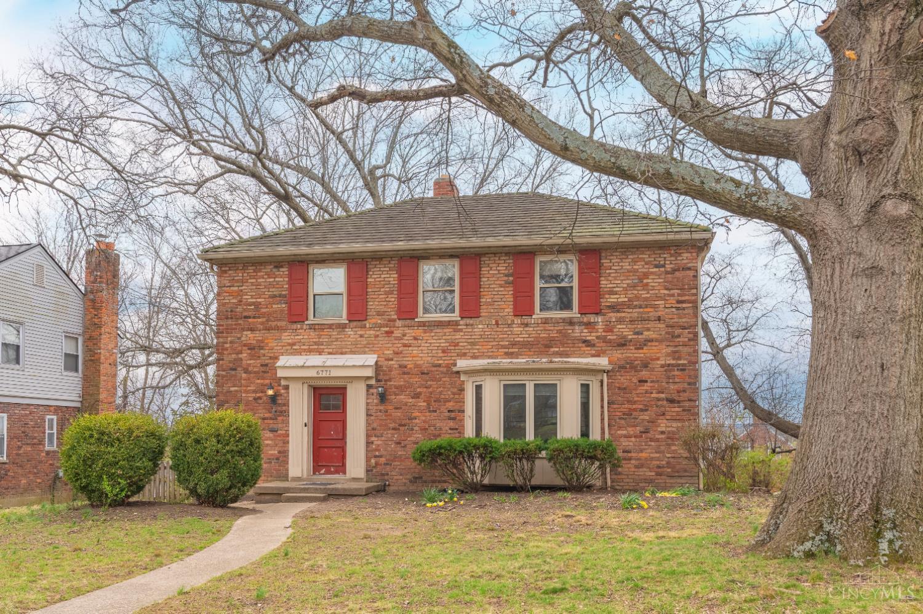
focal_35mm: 30
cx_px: 462
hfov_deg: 62.0
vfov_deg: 43.6
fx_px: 769
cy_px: 307
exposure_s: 1/6400
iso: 320
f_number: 7.1
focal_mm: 30
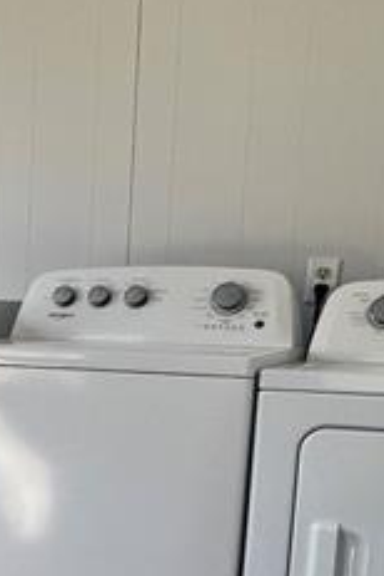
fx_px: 960
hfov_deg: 18.5
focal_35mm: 60
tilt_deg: -9.3
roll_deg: +0.1
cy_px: 464
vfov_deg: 32.5
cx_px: -274
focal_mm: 1.57
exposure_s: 1/99
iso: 64
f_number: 1.8
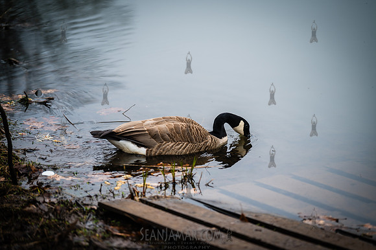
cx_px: 188
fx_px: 1566
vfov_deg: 9.1
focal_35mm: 150
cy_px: 125
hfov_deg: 13.7
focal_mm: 150
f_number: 2.8
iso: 80
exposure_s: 1/320
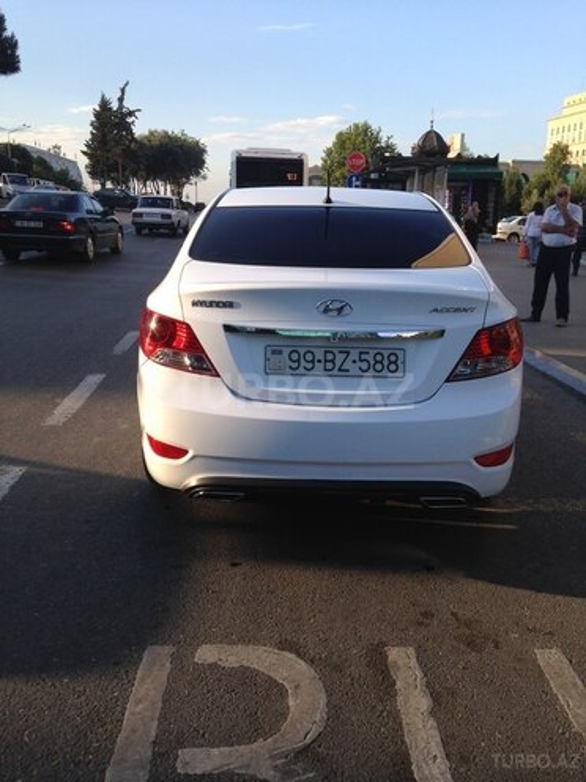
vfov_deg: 55.4
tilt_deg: -11.0
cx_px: 293
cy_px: 391
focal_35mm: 33
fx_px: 745
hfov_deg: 42.9
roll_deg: -1.5
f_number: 2.4
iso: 50
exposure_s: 1/542
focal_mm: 4.12
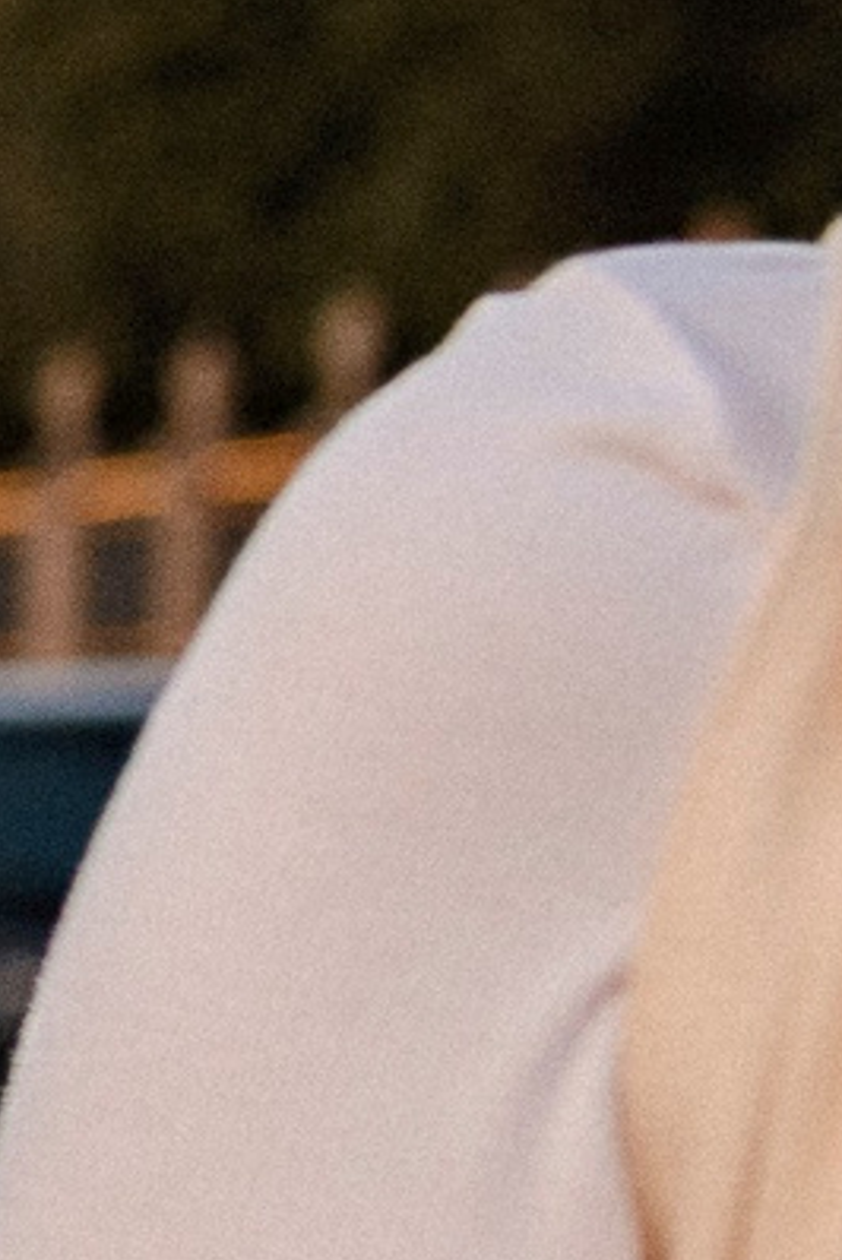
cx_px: -2418
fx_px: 7879
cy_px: 866
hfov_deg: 5.4
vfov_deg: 9.1
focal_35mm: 225
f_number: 3.5
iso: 200
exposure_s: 1/500
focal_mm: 35
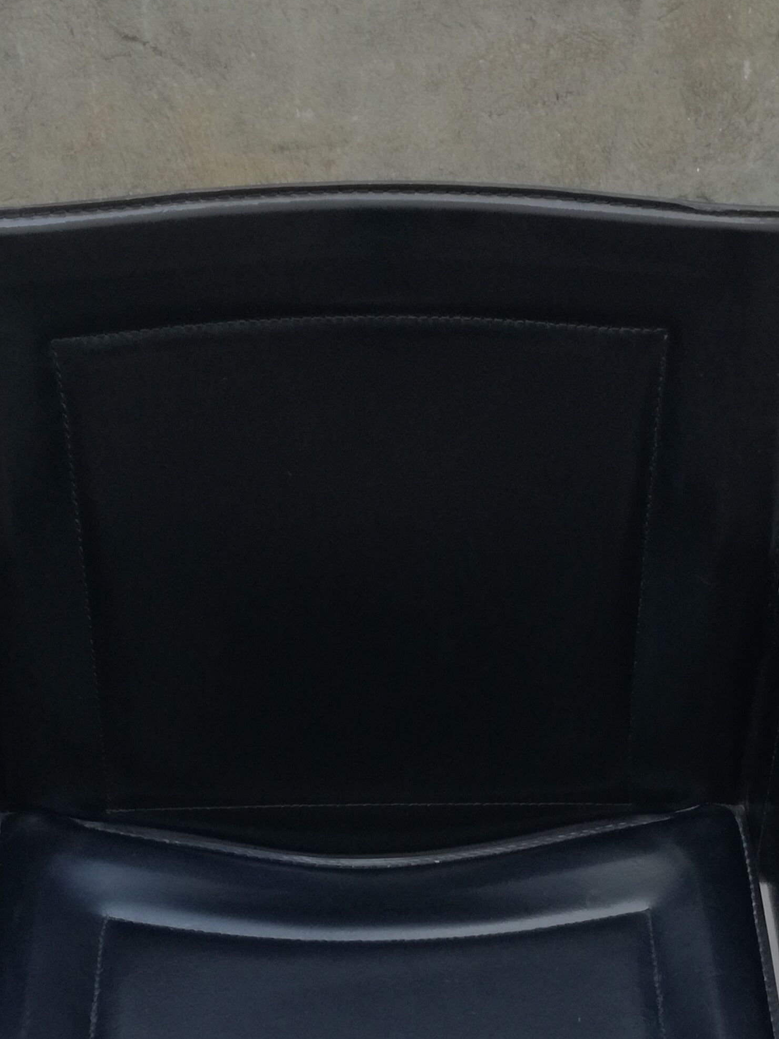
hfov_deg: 25.7
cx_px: 375
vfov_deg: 32.7
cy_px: 861
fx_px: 1710
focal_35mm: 57
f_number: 2
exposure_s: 1/177
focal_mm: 3.79
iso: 50
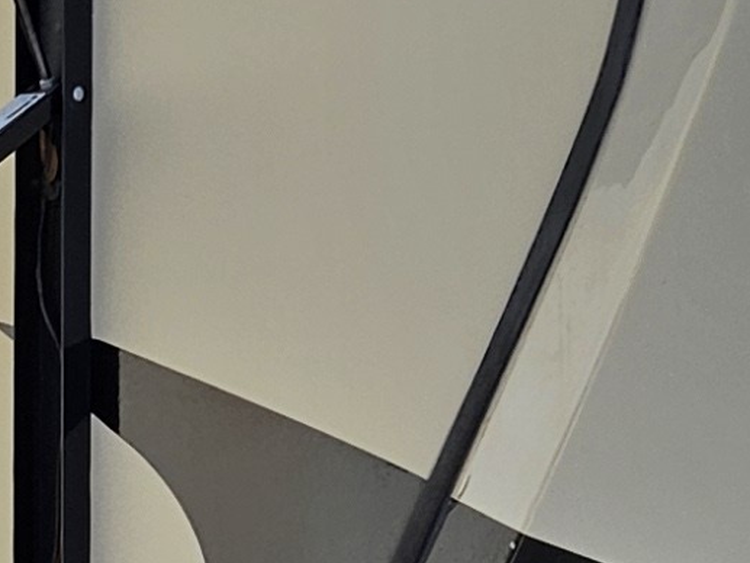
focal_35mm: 178
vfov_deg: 8.3
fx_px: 3857
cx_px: -815
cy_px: 421
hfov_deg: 10.2
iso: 25
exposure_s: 1/895
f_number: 1.8
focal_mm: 5.4
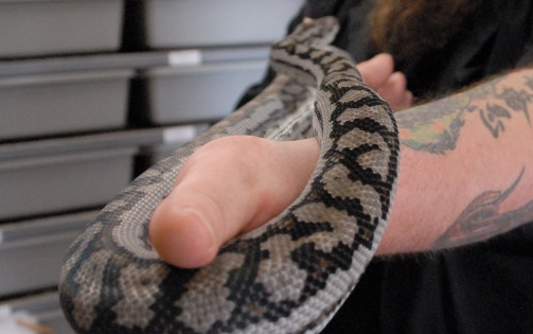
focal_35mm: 53
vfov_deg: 24.4
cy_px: 157
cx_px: 353
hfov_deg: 37.8
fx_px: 770
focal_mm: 18
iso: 1600
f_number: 3.8
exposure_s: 1/125
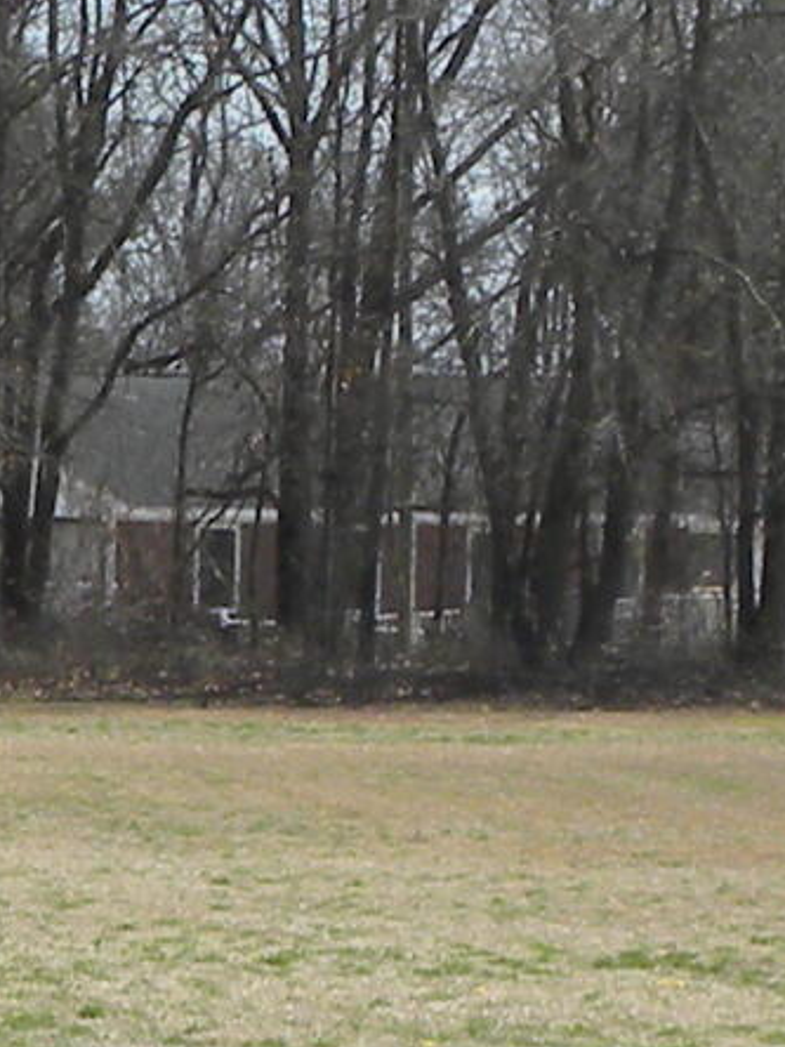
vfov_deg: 5.6
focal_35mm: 351
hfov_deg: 4.2
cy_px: 1200
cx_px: -295
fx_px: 10613
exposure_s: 1/268
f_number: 5.6
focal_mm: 9.2
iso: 64
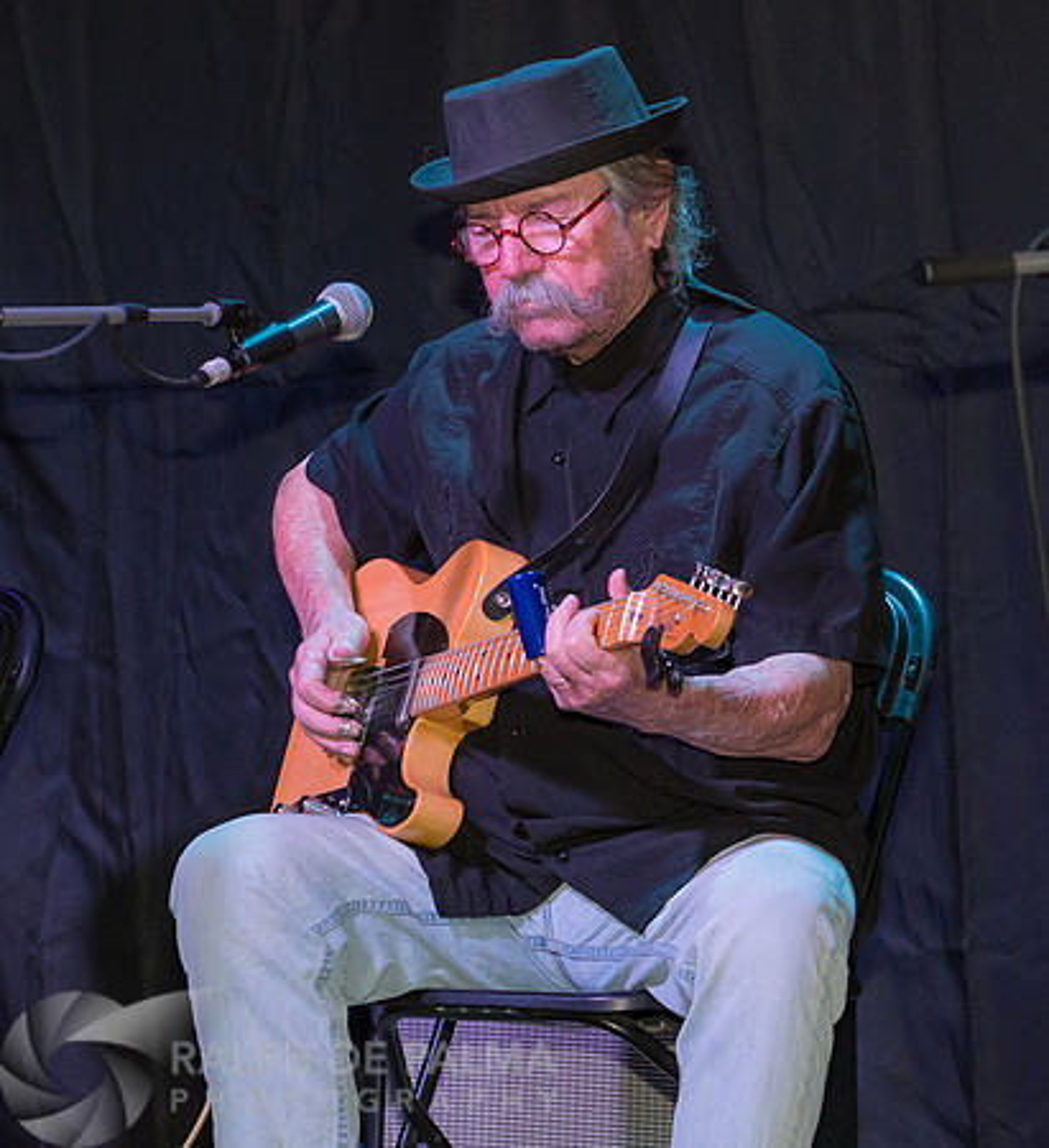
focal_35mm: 177
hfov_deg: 9.4
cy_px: 491
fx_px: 6354
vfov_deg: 10.3
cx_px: 601
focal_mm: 70
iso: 1000
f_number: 5
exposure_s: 1/160
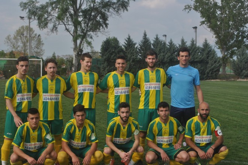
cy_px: 82
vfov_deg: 23.8
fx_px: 393
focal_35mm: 57
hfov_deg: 35.0
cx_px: 124
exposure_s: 1/250
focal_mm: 38
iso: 100
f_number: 8
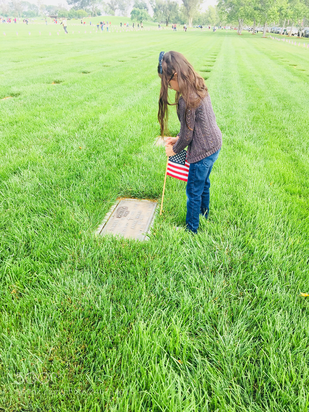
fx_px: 345
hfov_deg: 48.2
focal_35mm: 29
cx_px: 154
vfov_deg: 61.7
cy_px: 206
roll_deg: -2.7
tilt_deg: -26.7
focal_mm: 4.15
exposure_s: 1/380
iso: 32
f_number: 2.2
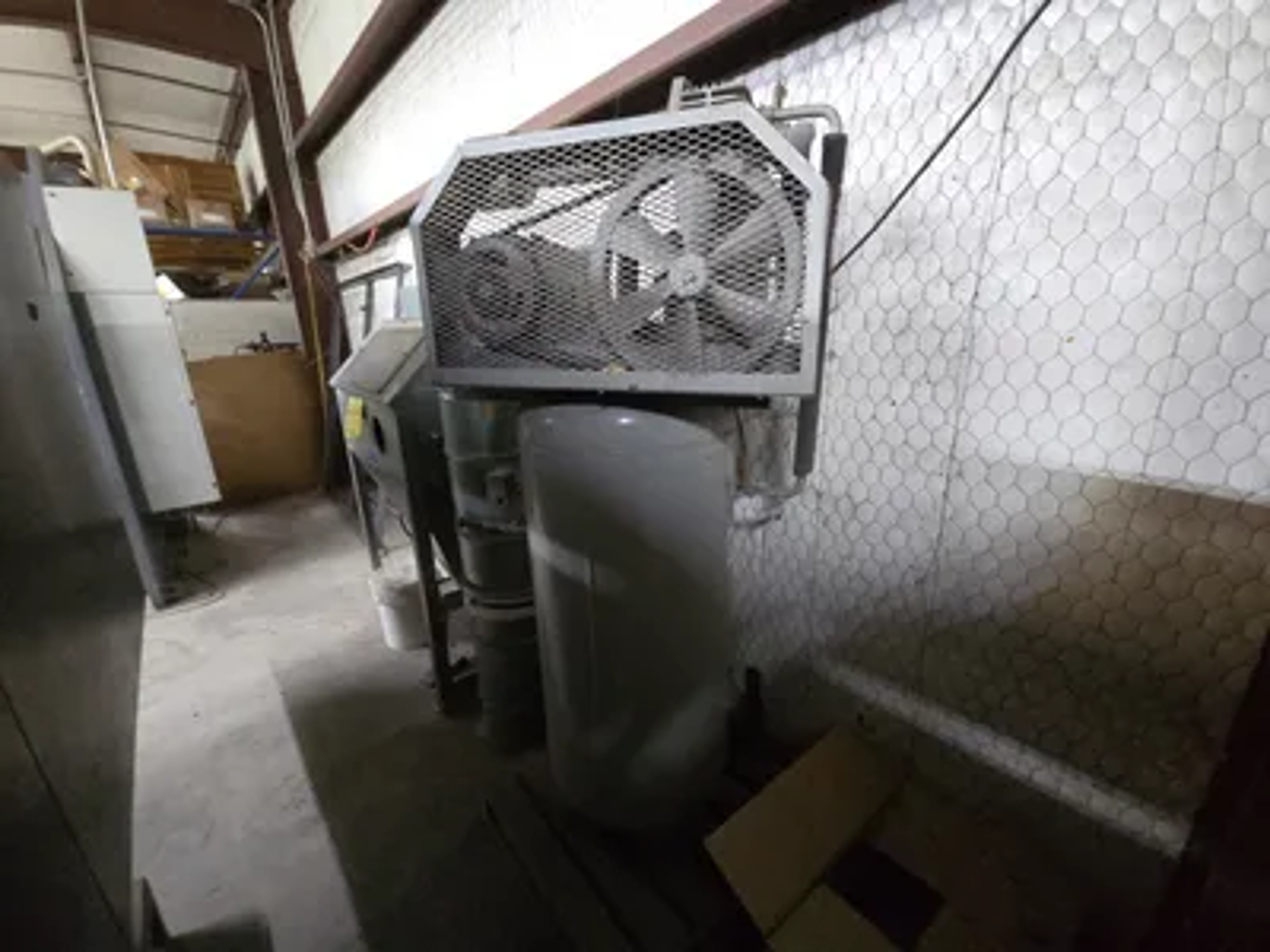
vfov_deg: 89.9
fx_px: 477
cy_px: 476
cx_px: 635
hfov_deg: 106.2
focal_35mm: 13
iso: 1250
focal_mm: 2.2
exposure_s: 1/24
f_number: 2.2
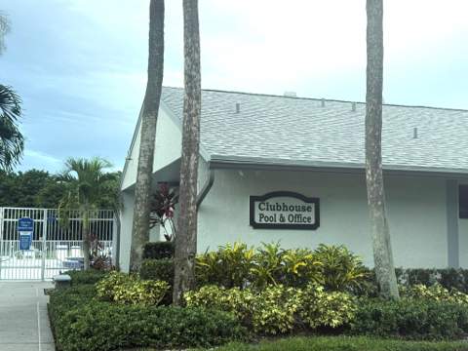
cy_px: 176
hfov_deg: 39.7
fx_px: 649
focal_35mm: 48
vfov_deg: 30.3
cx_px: 234
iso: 64
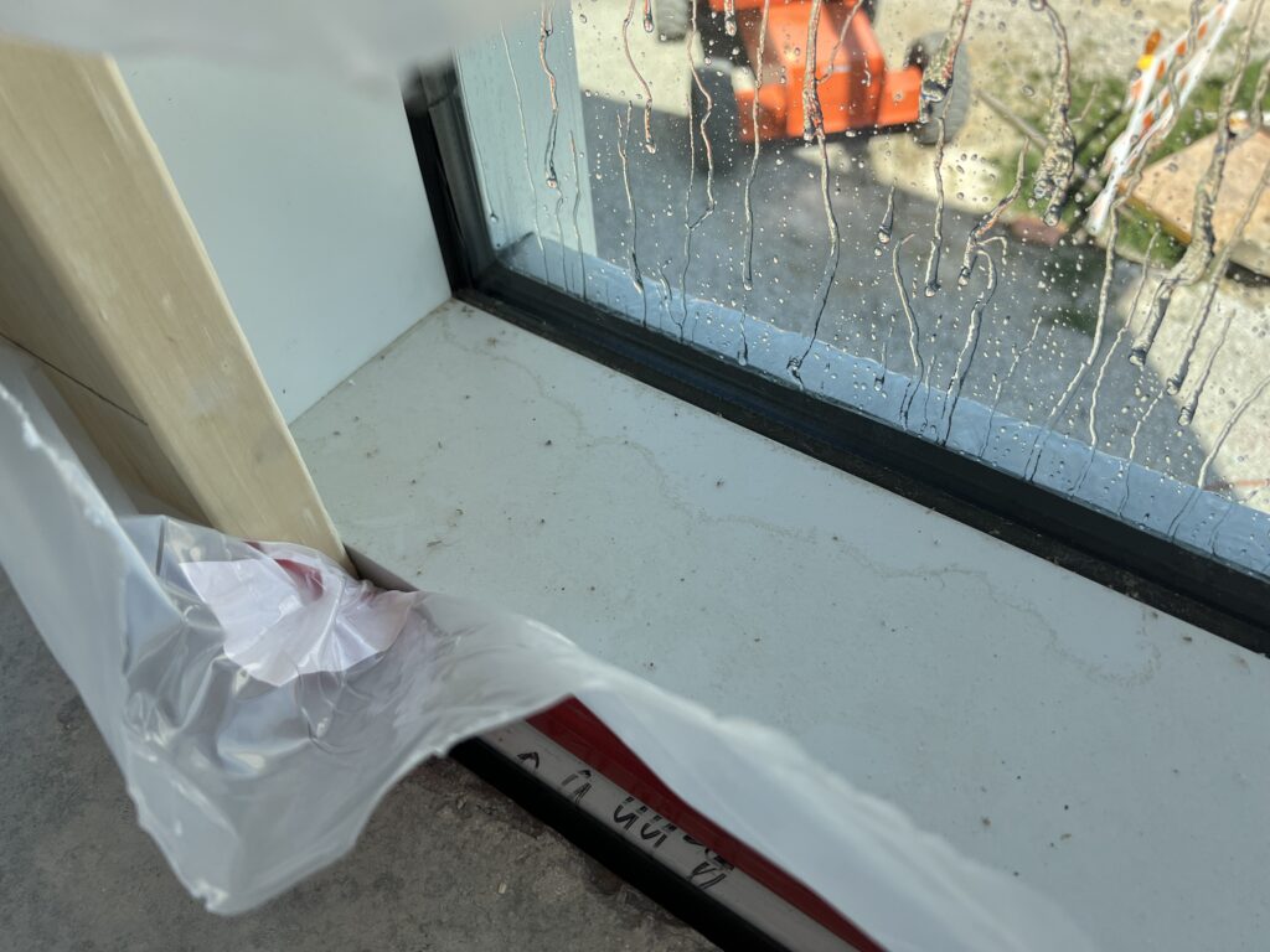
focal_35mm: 26
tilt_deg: -47.9
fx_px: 954
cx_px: 635
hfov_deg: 67.3
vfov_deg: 53.1
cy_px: 476
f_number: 1.5
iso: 50
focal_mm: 5.7
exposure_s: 1/780
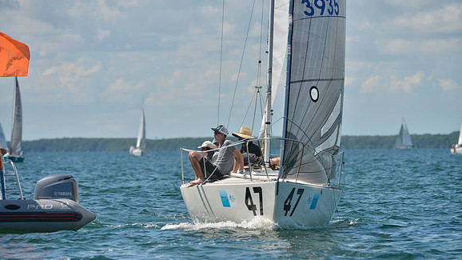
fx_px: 3736
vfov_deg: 4.0
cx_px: 231
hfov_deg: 7.1
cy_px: 150
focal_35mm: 305
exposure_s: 1/1250
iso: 200
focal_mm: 290
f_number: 6.3
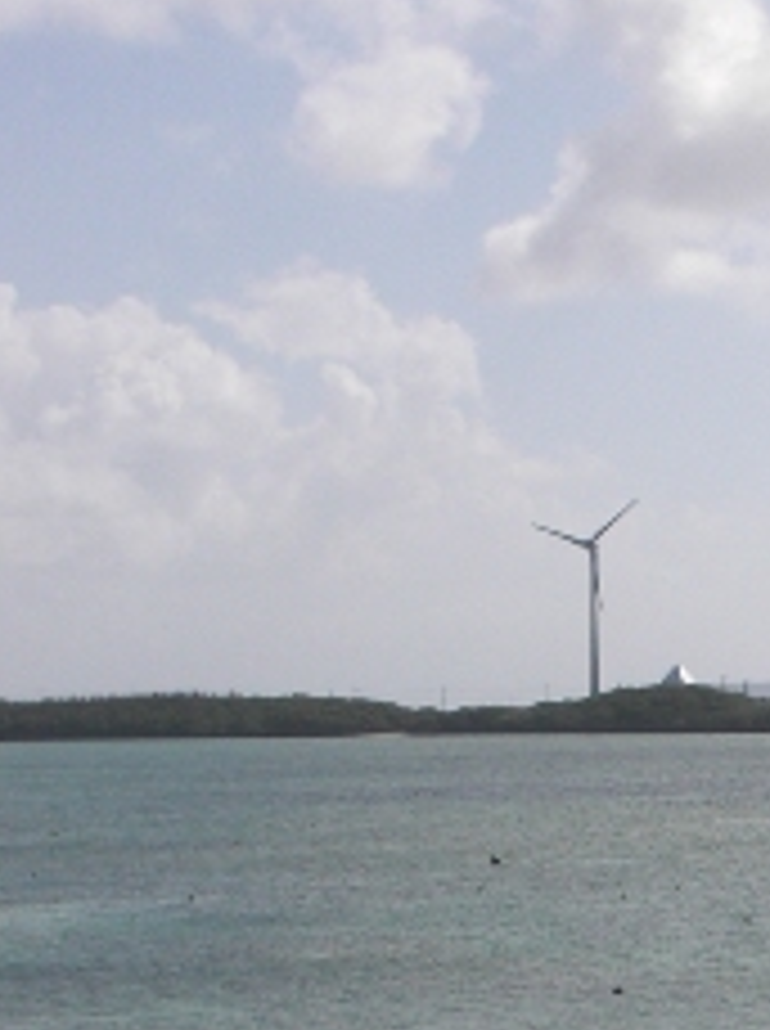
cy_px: 1129
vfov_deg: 15.3
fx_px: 3747
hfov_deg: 11.3
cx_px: 1130
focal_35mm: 126
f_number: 7.9
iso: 50
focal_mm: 6.3
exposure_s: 1/320
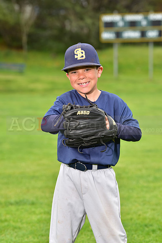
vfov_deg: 14.7
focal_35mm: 140
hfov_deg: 9.8
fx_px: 944
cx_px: 81
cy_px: 122
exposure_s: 1/250
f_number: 5.6
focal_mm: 140
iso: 400
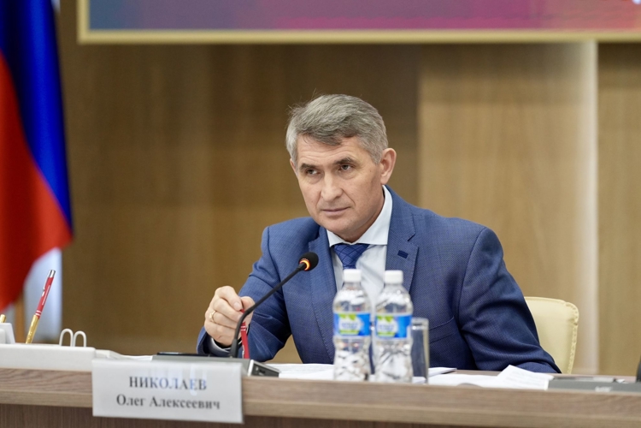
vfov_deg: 6.9
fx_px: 3561
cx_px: 320
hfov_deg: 10.3
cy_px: 214
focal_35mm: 200
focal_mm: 200
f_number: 2.8
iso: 2000
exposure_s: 1/160
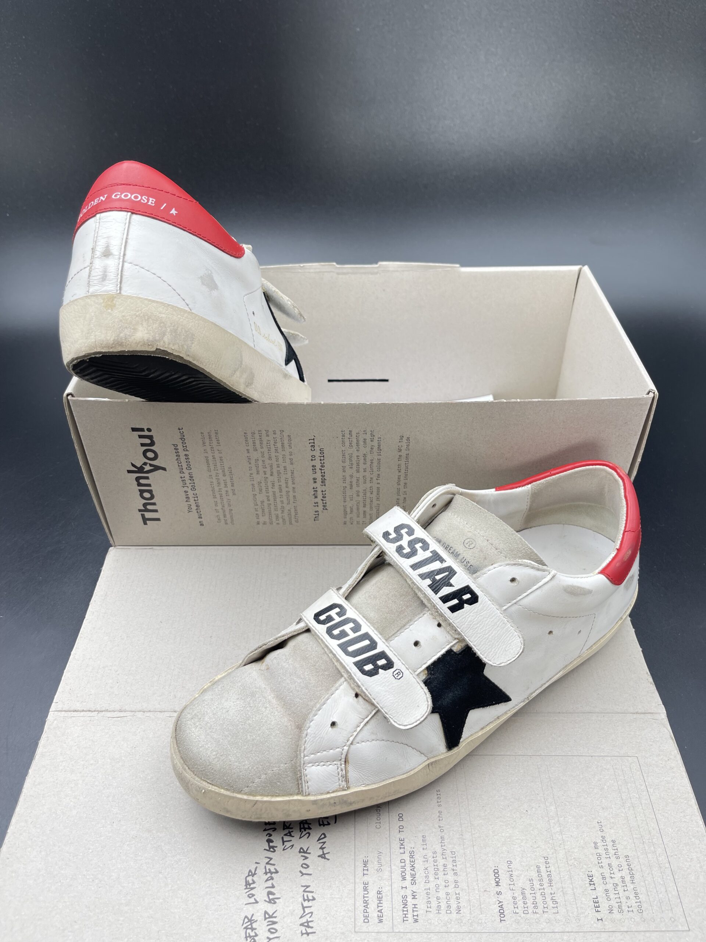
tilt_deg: -42.7
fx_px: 707
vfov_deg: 67.3
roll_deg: +1.2
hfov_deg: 53.1
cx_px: 353
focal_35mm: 26
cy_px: 471
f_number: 1.6
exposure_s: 1/173
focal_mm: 5.1
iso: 32
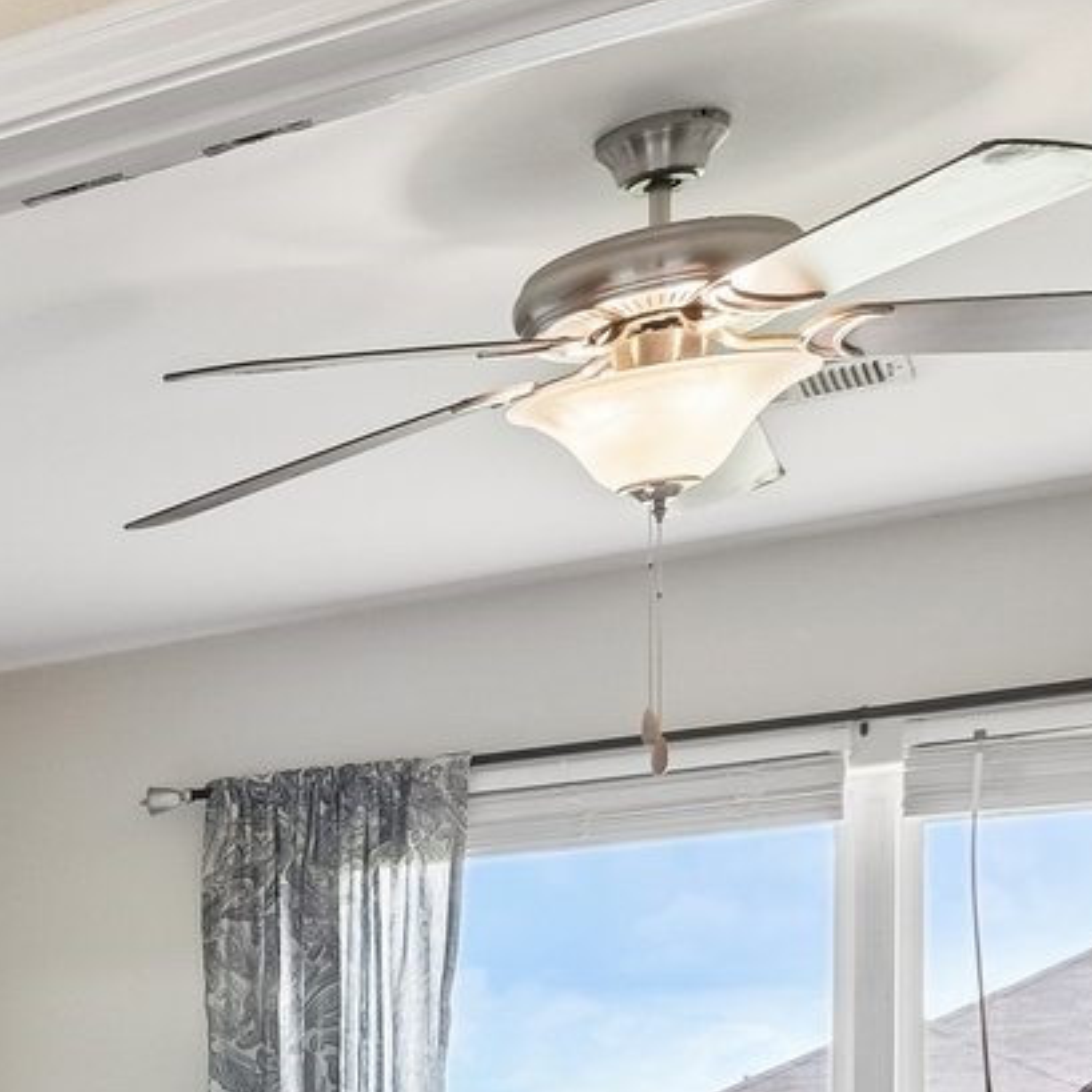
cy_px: 1296
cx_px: -1303
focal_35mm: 70
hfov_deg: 16.2
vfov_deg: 22.7
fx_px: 2503
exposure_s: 1/30
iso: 400
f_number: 8
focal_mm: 16.5
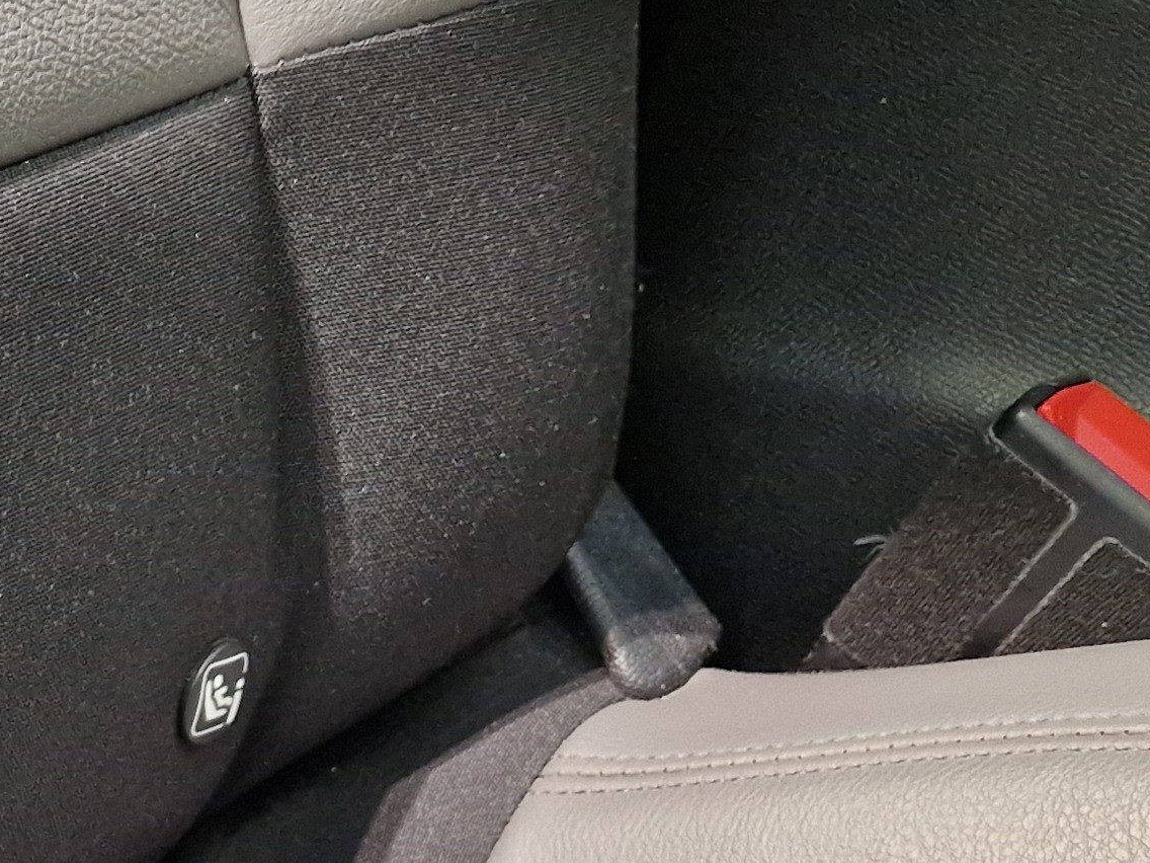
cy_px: 1287
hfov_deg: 21.7
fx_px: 2691
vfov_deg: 16.6
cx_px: -354
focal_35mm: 81
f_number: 1.8
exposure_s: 1/100
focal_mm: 5.4
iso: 400
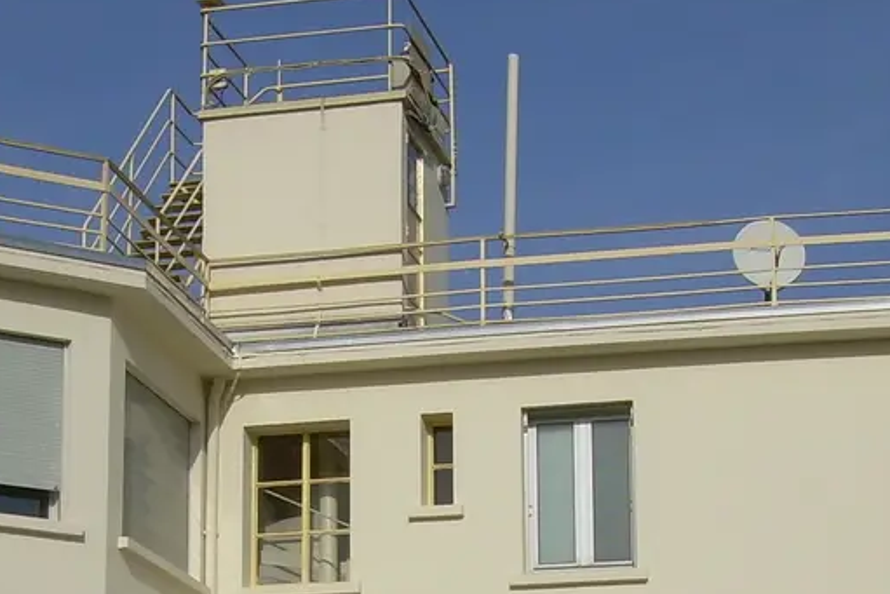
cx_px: 381
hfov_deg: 20.6
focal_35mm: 99
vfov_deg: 13.6
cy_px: 617
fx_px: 2448
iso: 50
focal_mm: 6.3
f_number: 4.6
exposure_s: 1/1091
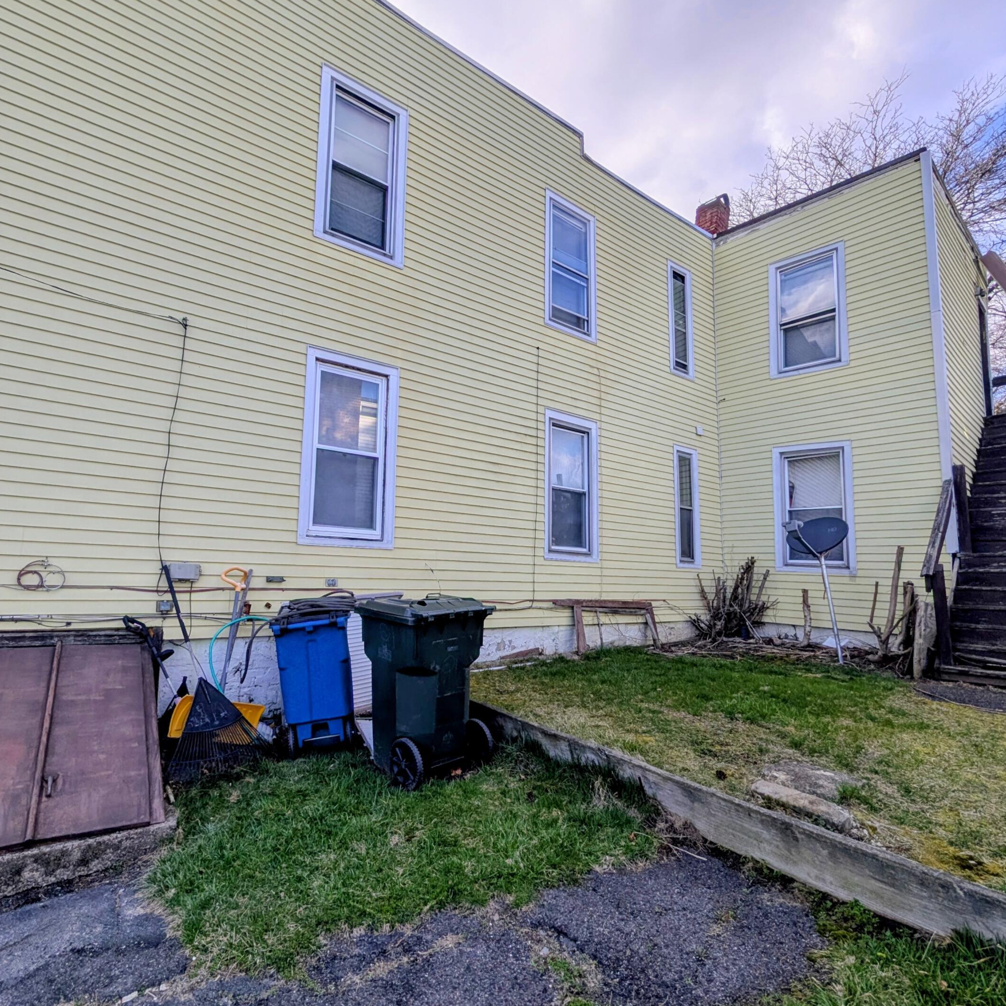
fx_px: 493
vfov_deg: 91.1
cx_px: 419
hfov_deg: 90.3
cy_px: 510
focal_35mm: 15
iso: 52
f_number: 1.7
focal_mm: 2.02
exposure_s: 1/2439
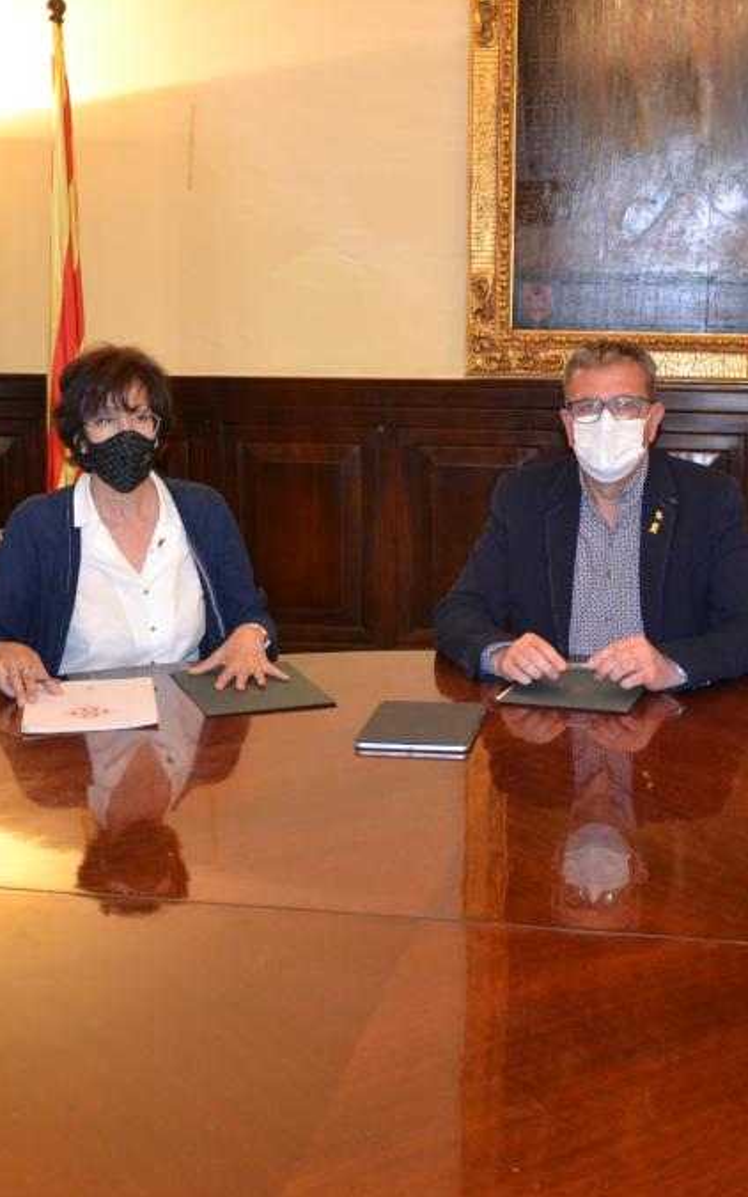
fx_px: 1663
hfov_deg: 25.3
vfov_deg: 39.6
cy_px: 600
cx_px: 438
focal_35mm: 51
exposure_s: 1/60
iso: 1400
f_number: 3.8
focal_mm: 22
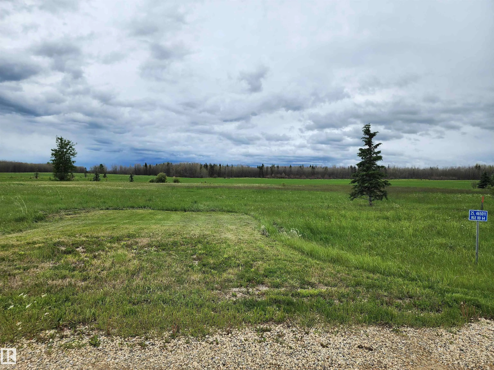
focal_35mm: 23
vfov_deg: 58.9
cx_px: 247
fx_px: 328
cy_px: 185
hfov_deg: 73.9
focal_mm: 6.4
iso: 12
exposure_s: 1/1521
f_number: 1.8
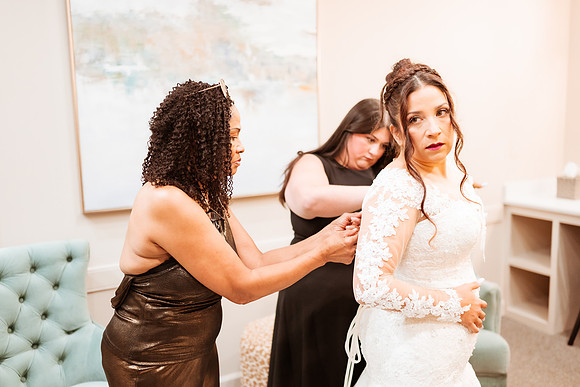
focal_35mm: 35
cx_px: 290
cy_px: 194
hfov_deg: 54.4
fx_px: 564
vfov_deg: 37.9
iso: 1250
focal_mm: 35
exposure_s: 1/320
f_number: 1.8
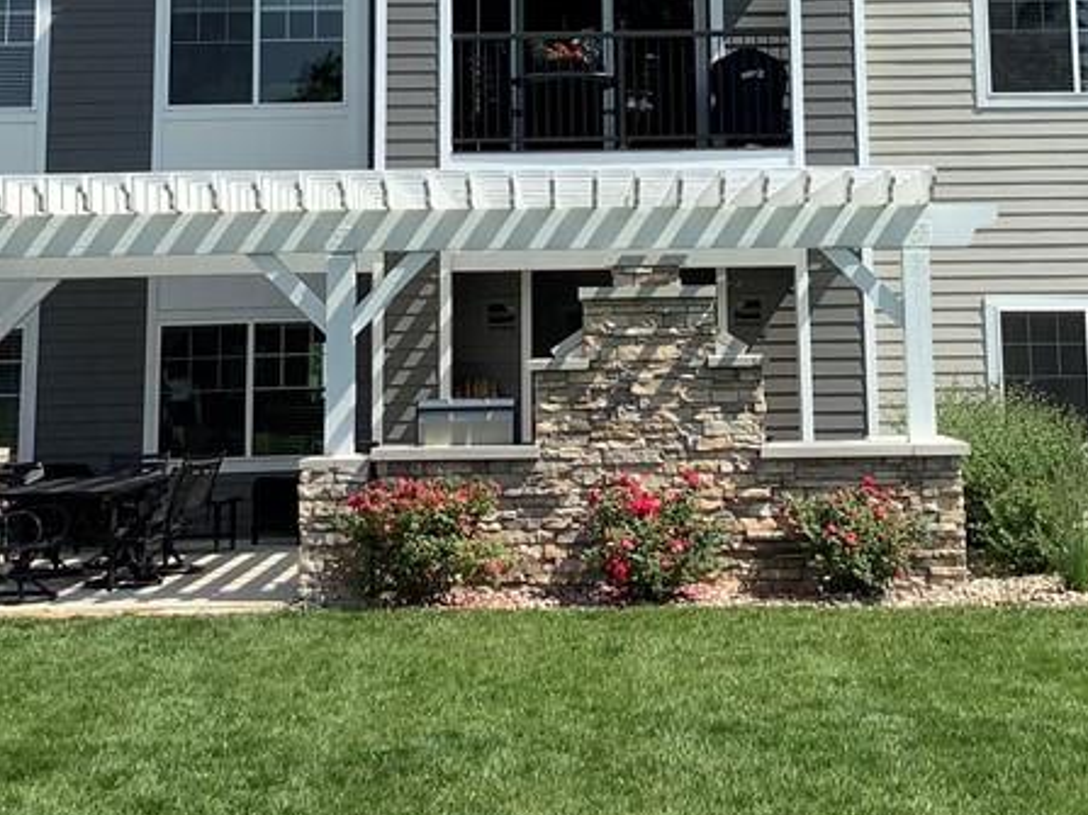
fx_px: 2231
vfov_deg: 19.9
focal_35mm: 71
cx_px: 660
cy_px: -44
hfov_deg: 27.3
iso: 25
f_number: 2.4
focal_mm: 3.3
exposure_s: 1/1199
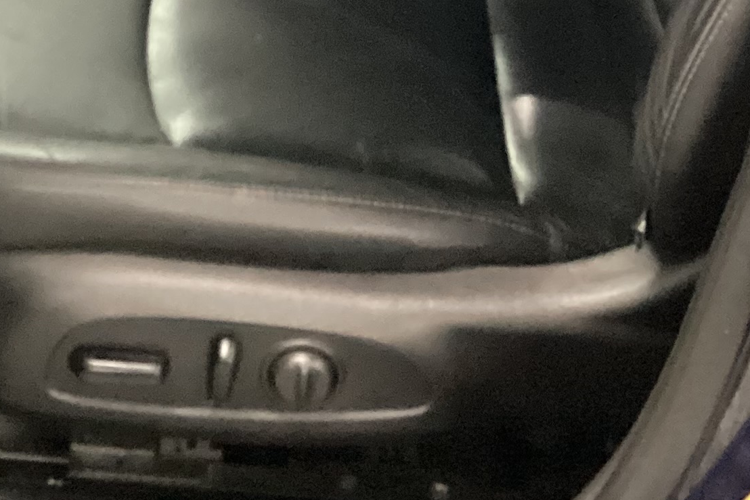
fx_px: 1979
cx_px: 158
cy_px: -244
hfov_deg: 21.2
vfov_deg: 13.6
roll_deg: +0.0
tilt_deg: -27.6
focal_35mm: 95
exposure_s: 1/20
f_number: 2.4
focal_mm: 3.3
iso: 640
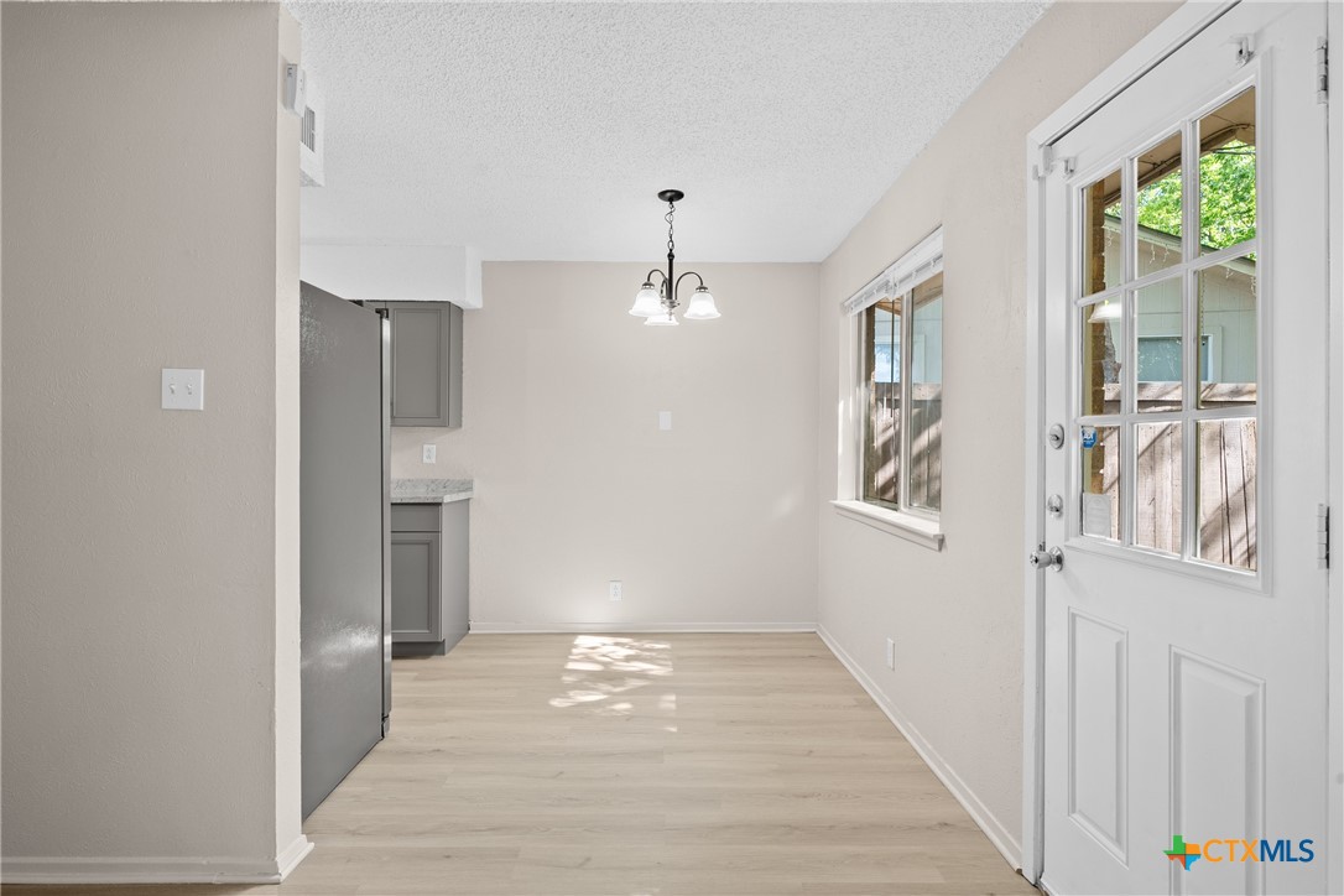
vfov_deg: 64.6
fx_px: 709
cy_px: 448
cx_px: 672
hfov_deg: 86.9
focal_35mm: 19
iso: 400
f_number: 9
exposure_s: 1/2
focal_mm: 19
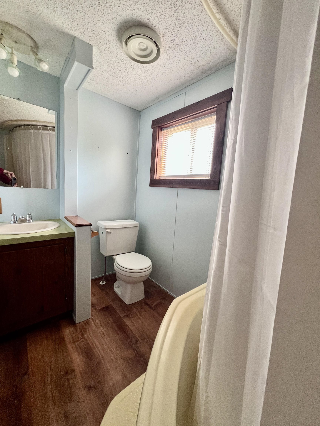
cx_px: 160
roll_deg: -3.6
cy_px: 213
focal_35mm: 13
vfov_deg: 106.2
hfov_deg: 89.9
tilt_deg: -7.7
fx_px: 160
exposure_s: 1/99
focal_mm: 1.57
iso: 200
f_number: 1.8
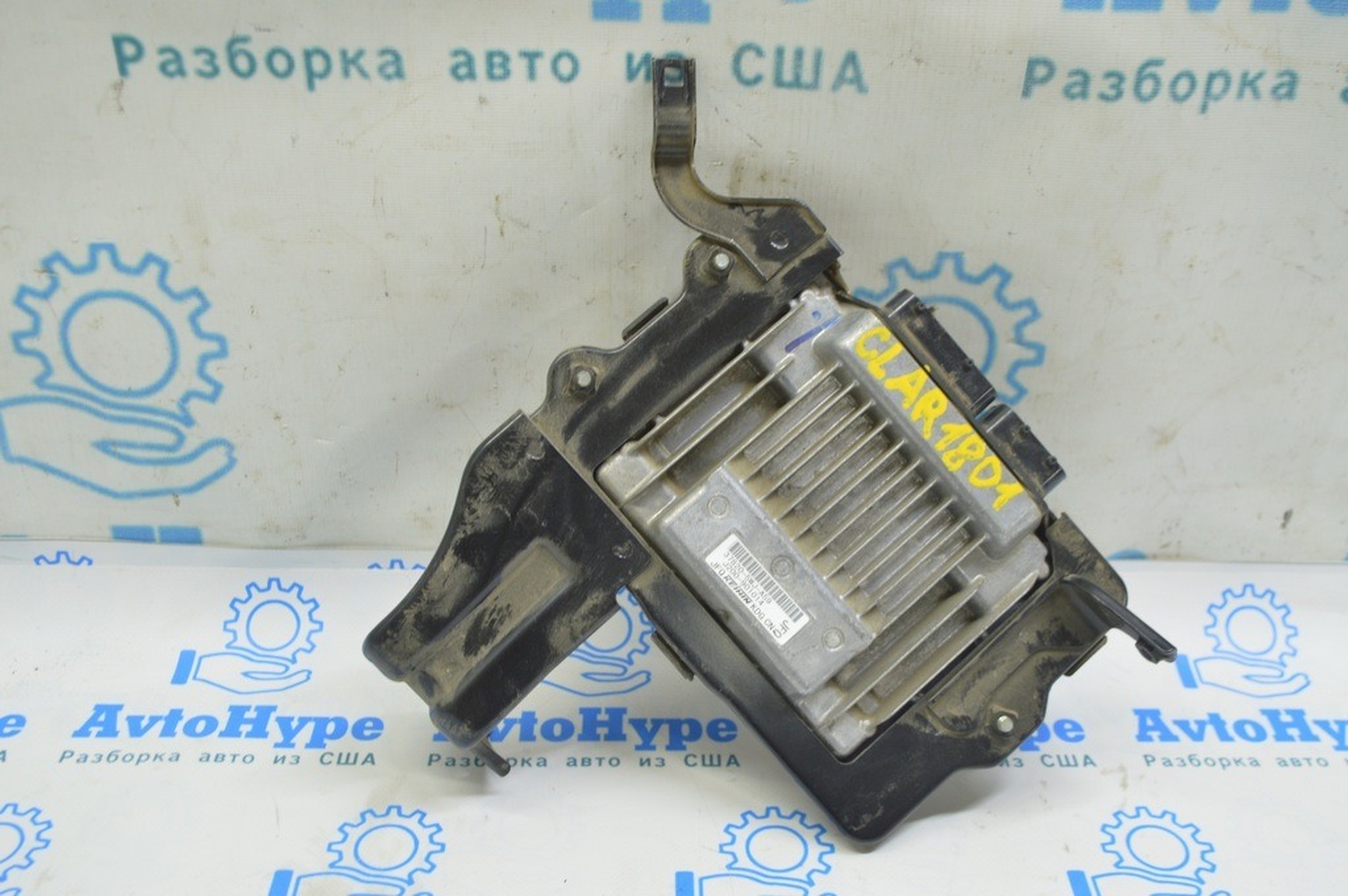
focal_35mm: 38
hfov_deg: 51.3
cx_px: 674
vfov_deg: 35.4
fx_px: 1403
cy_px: 448
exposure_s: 1/15
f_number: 5.6
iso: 400
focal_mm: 25
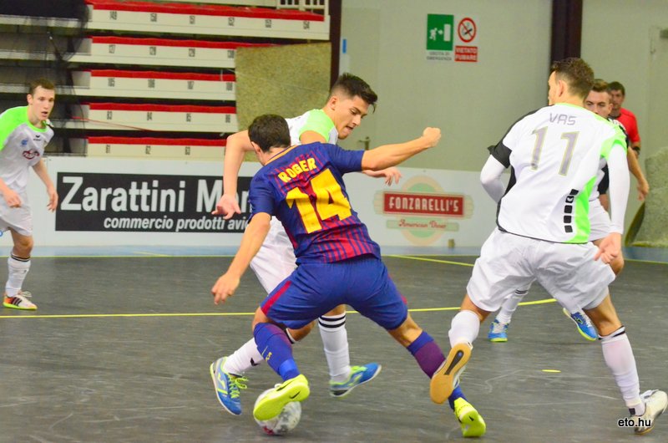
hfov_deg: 11.3
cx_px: 334
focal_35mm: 183
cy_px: 222
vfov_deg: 7.5
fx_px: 3389
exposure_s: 1/400
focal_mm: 122
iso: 6400
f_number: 6.3
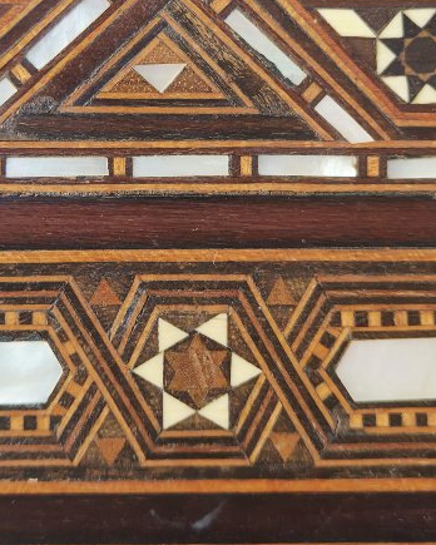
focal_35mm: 62
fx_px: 1000
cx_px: 180
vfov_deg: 30.0
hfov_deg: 24.6
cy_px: 139
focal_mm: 5.4
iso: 125
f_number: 1.8
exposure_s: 1/180
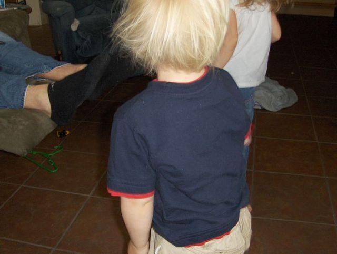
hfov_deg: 45.7
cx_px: 168
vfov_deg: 35.2
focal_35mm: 41
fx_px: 400
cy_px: 127
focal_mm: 6.5
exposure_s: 1/60
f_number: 3.5
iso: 100
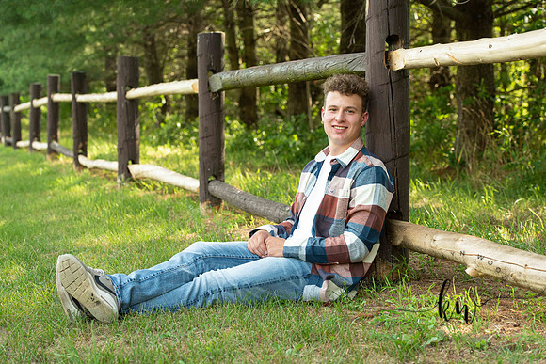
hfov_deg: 27.0
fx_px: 1138
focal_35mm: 75
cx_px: 273
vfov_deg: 18.2
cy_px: 182
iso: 400
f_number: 5
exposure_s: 1/200
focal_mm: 75
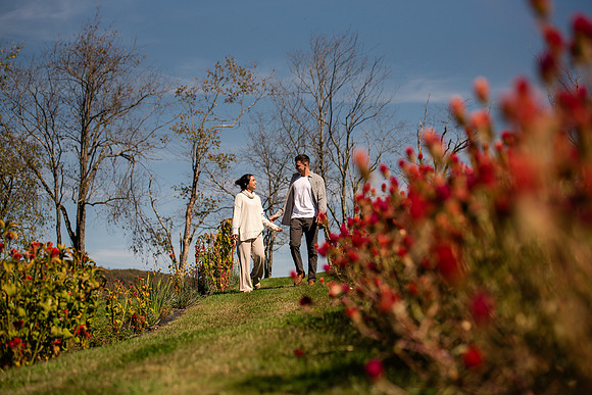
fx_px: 1151
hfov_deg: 28.8
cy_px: 198
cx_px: 296
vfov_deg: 19.5
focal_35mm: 70
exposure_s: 1/4000
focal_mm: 70
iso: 100
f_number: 3.2
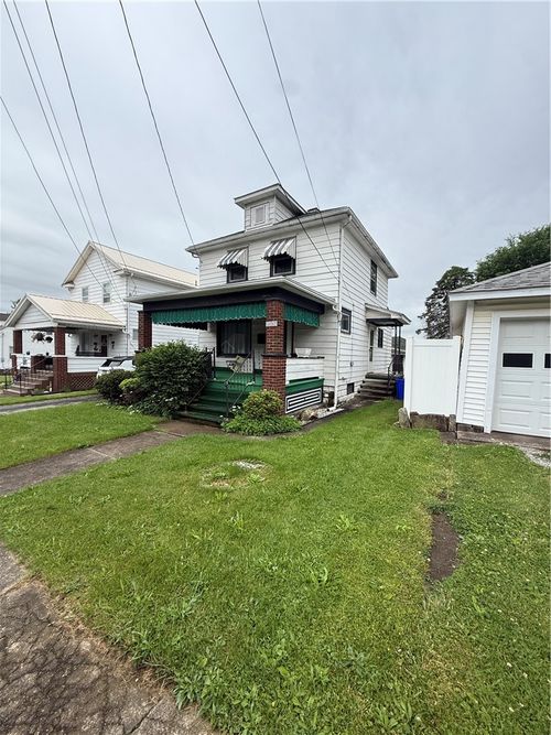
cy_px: 368
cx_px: 276
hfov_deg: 85.7
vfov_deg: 102.1
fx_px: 297
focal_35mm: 14
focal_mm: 2.22
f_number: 2.2
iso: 50
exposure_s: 1/1125
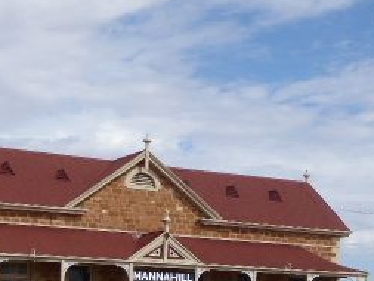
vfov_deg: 15.9
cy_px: 285
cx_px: 263
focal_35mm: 91
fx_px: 984
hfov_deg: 21.4
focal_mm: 6.3
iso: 80
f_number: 3.7
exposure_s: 1/1000
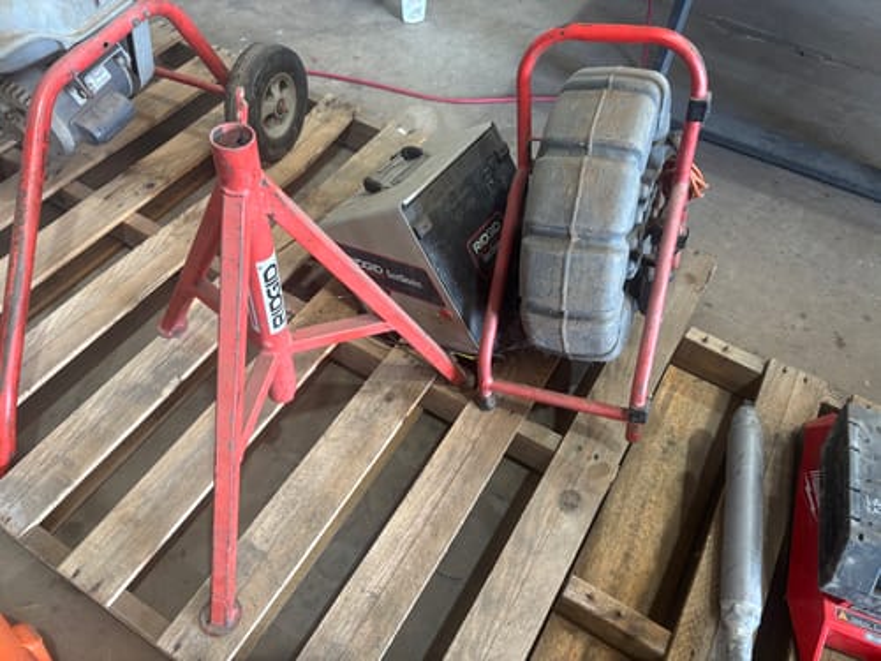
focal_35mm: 26
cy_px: 330
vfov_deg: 53.1
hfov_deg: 67.3
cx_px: 440
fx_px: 662
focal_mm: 5.96
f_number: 1.6
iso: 125
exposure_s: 1/50
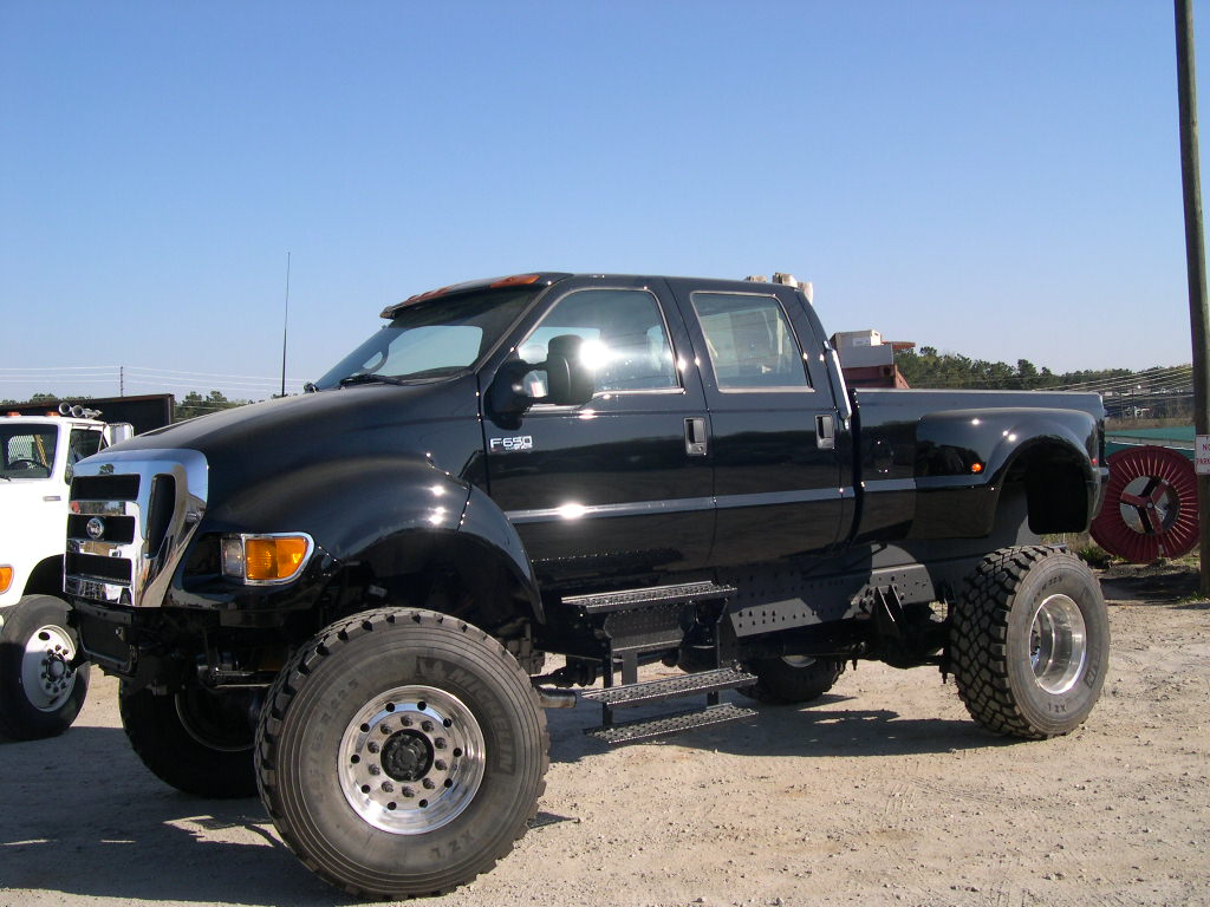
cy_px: 454
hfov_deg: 49.0
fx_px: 1328
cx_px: 605
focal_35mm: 38
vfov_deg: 37.7
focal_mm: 8
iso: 100
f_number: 7.6
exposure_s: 1/152
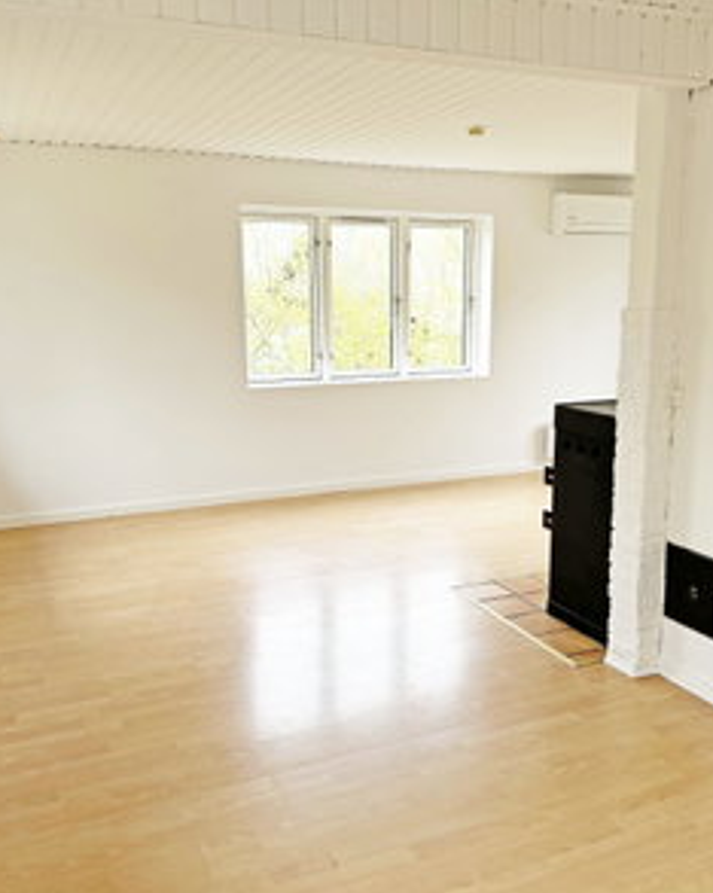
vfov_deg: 55.7
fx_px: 845
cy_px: 451
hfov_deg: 45.7
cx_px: 396
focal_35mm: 32
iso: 80
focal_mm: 6.86
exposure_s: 1/121
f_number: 1.78
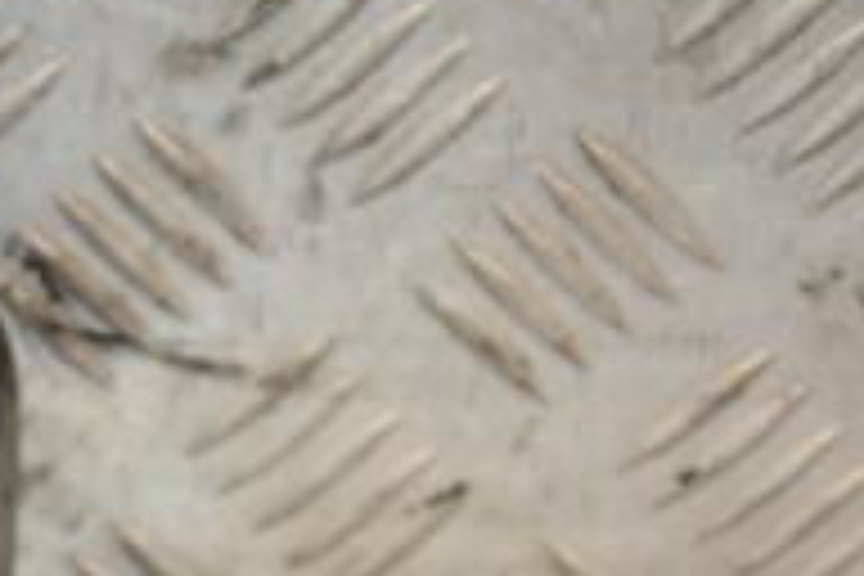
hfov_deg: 5.1
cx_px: -374
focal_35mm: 398
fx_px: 9541
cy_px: 760
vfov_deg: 3.4
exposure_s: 1/160
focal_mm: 85
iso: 800
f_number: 5.6
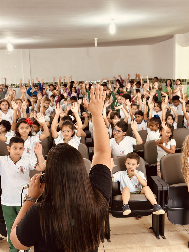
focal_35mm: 48
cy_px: 126
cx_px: 94
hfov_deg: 30.3
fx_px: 349
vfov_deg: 39.7
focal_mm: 6.86
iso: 250
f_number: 1.78
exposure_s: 1/60
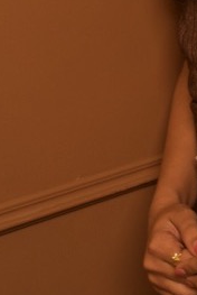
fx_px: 1162
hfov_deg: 9.3
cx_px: 352
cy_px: -52
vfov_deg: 14.0
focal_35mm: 142
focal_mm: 34
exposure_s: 1/100
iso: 320
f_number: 3.5
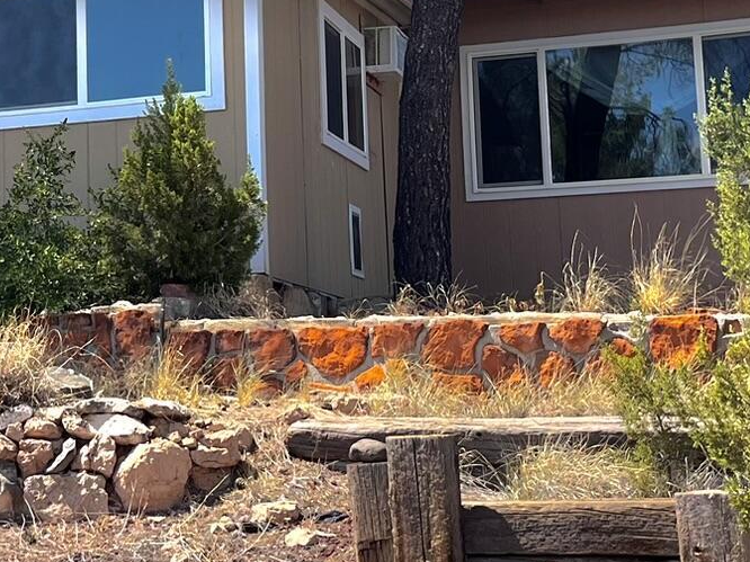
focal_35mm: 80
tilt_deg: +9.5
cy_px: 189
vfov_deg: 18.4
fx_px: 1733
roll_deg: -0.1
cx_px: 51
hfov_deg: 23.7
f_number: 1.6
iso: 50
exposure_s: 1/2024
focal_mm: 5.1
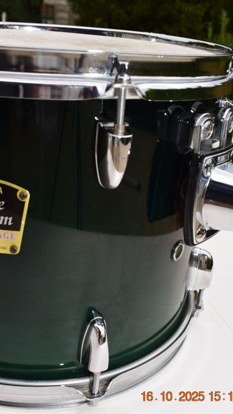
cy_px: 218
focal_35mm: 41
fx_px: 450
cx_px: 108
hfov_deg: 29.0
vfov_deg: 49.4
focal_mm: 24
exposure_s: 1/200
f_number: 9.5
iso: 220
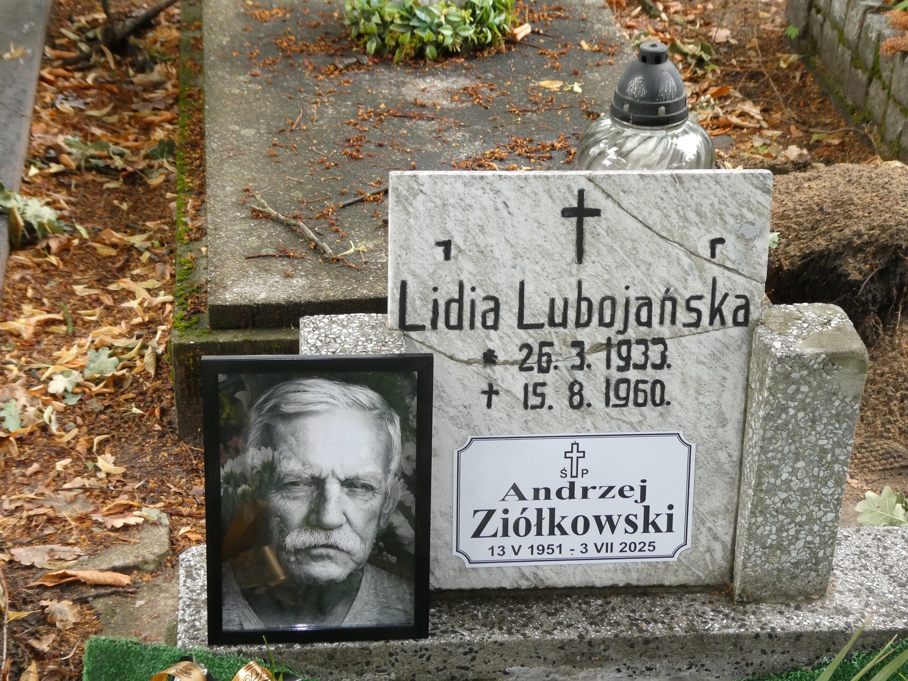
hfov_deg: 27.4
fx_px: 1863
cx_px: 453
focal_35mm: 71
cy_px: 340
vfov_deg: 20.7
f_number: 4.5
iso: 320
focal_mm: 12.5
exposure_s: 1/60
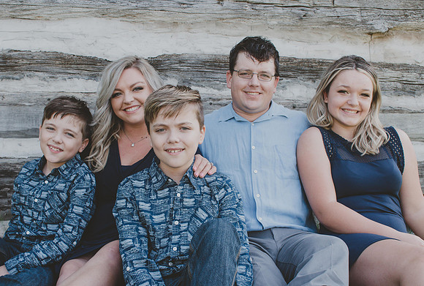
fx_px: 625
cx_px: 198
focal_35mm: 53
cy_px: 161
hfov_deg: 37.5
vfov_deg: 25.7
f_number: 7.1
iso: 400
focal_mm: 31
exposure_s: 1/200
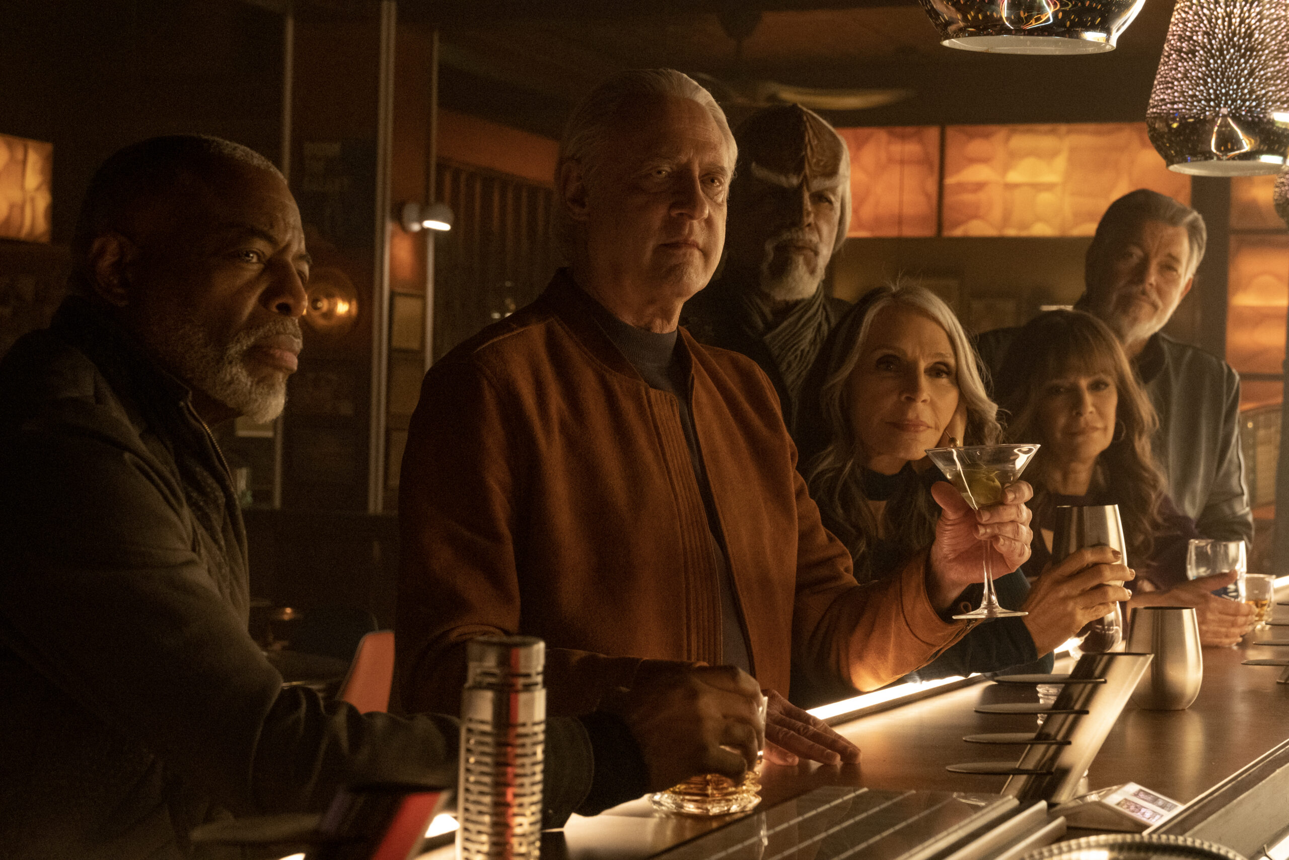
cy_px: 430
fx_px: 2685
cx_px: 644
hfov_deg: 27.0
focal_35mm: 75
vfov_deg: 18.2
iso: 6400
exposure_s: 1/100
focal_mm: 50
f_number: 7.1
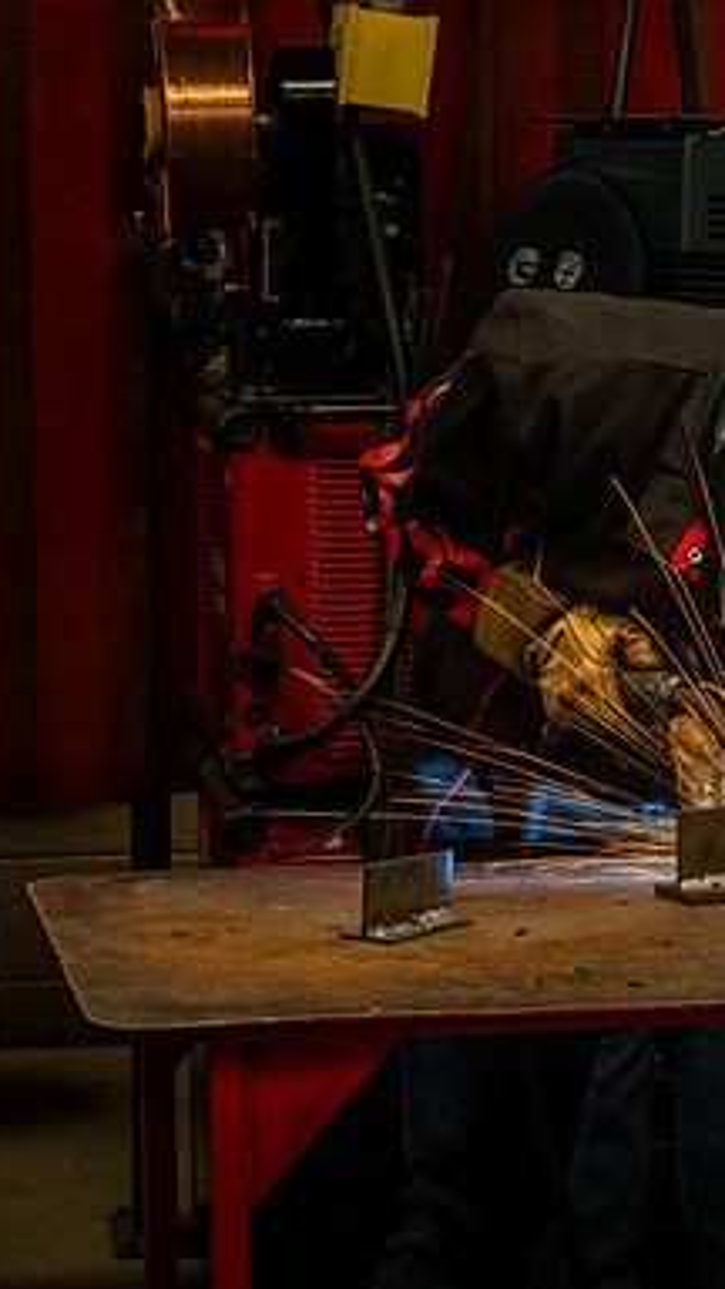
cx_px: 724
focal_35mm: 130
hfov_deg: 9.3
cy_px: 620
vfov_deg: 16.5
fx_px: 4443
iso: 80
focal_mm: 70
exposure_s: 1/10
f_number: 7.1
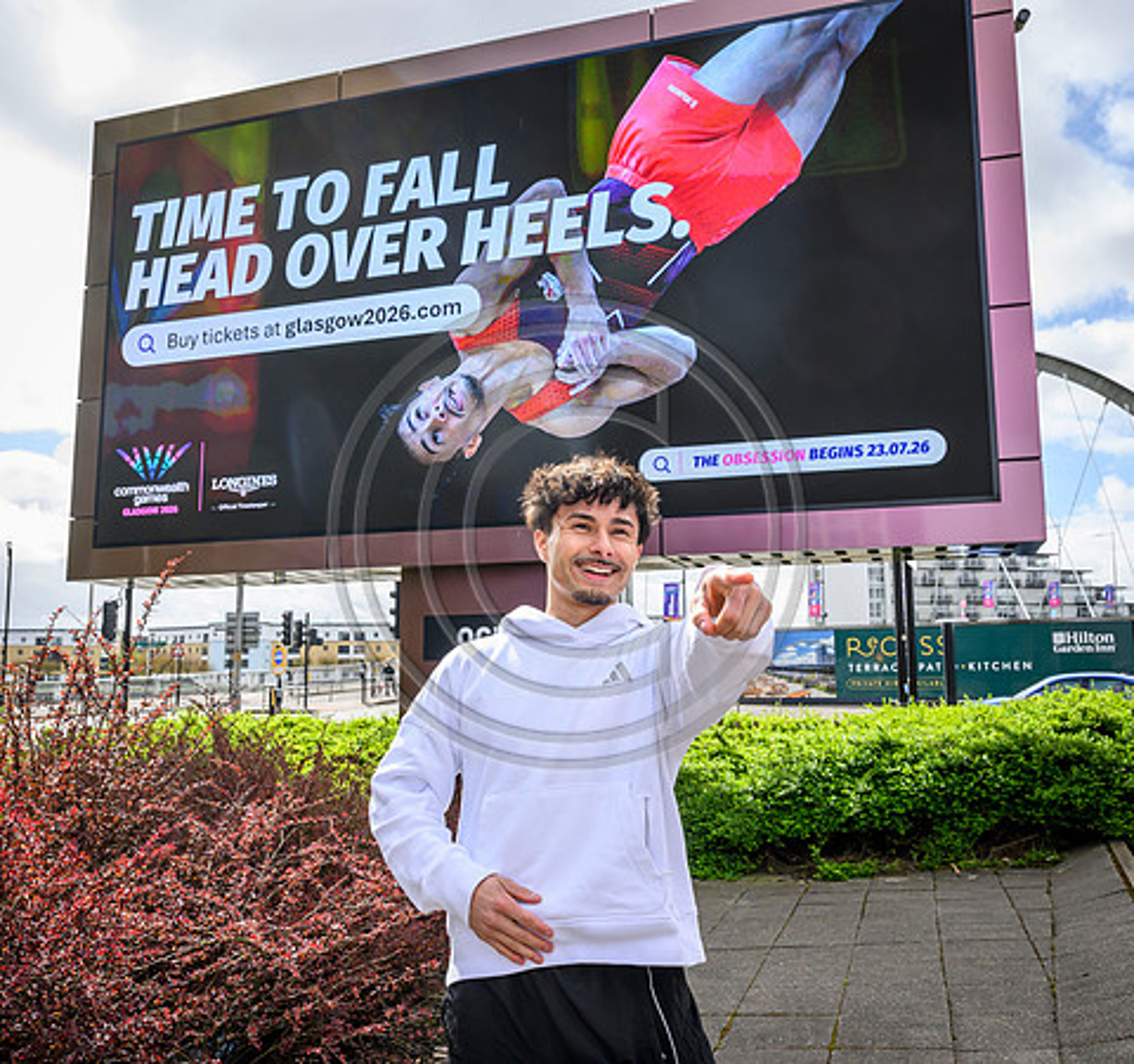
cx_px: 592
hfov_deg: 56.1
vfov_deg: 53.1
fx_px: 1063
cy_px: 532
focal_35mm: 30
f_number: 6.3
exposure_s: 1/1000
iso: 500
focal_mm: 24
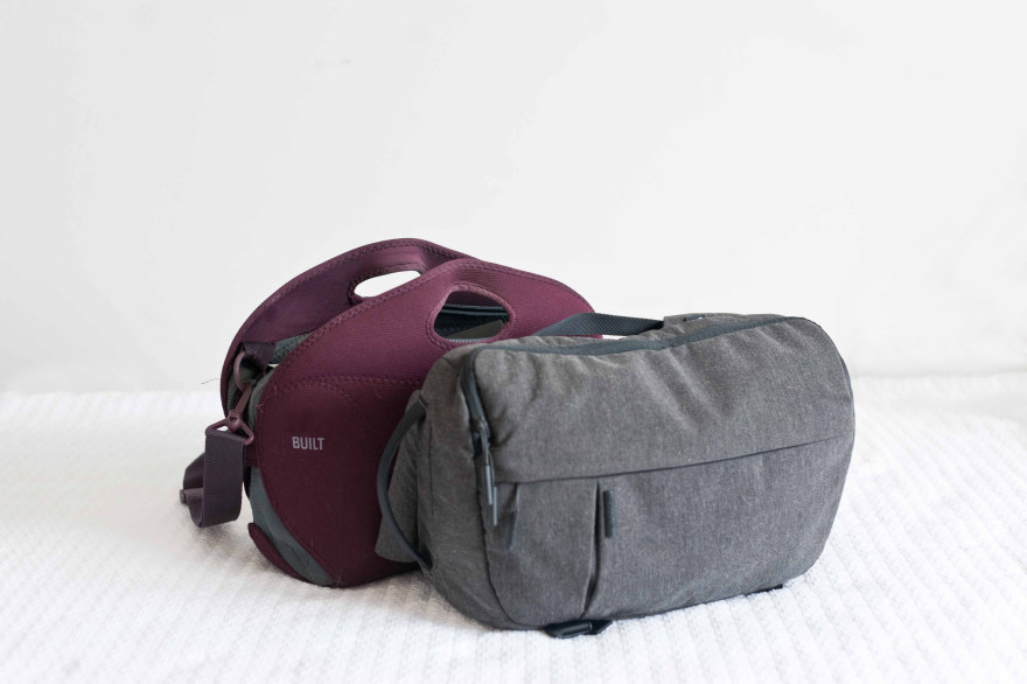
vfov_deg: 27.0
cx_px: 514
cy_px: 342
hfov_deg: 39.6
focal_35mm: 50
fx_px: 1426
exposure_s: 1/100
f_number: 3.5
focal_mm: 50
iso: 640
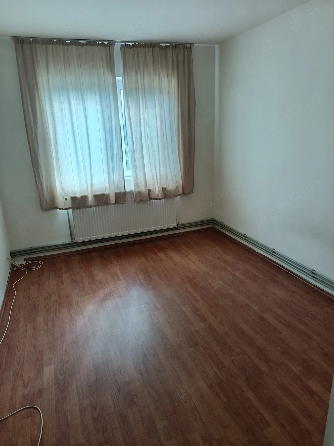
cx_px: 167
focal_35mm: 24
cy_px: 223
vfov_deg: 71.6
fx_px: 309
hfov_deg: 56.8
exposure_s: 1/50
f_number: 1.75
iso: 410
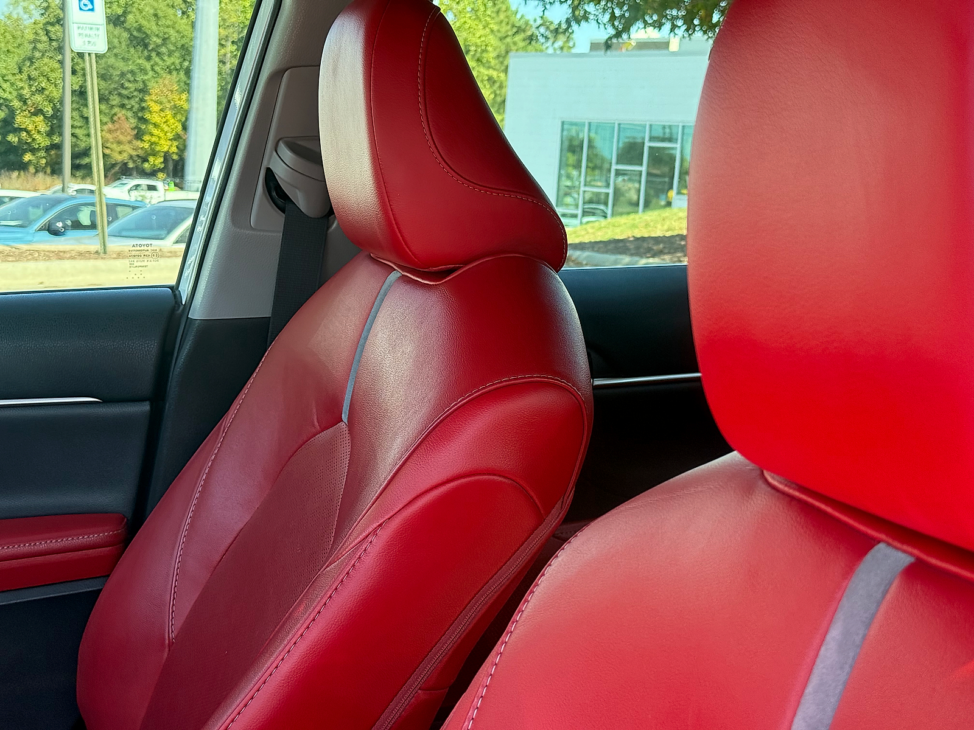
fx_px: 1351
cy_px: 365
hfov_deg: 39.7
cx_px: 487
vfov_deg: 30.3
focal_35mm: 48
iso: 160
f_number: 1.78
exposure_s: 1/242
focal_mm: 6.76
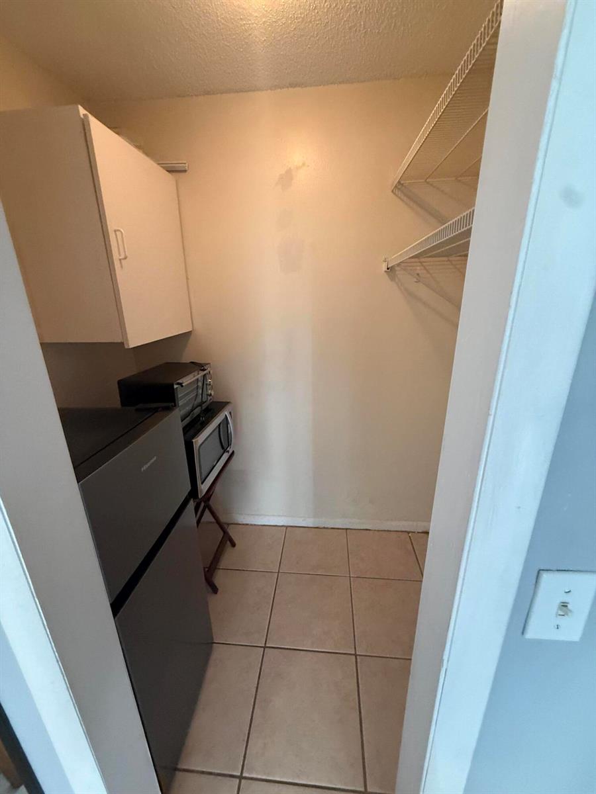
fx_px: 321
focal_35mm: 14
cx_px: 298
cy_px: 397
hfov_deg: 85.7
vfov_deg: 102.1
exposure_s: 1/60
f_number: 2.2
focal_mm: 2.22
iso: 400
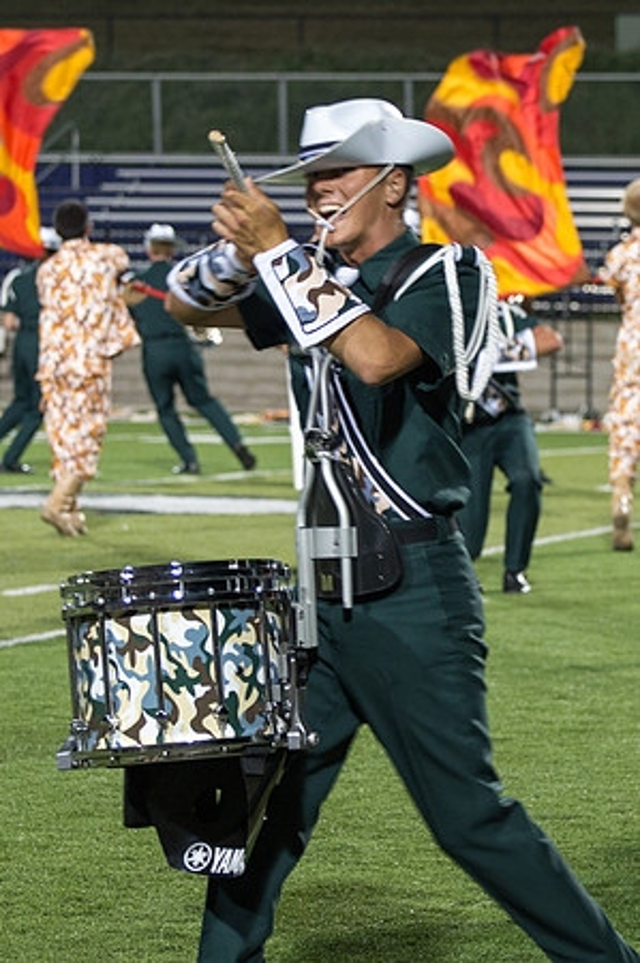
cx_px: 451
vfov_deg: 10.5
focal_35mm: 195
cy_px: 379
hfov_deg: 7.0
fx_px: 5215
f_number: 4.5
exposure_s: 1/160
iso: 1600
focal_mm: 86
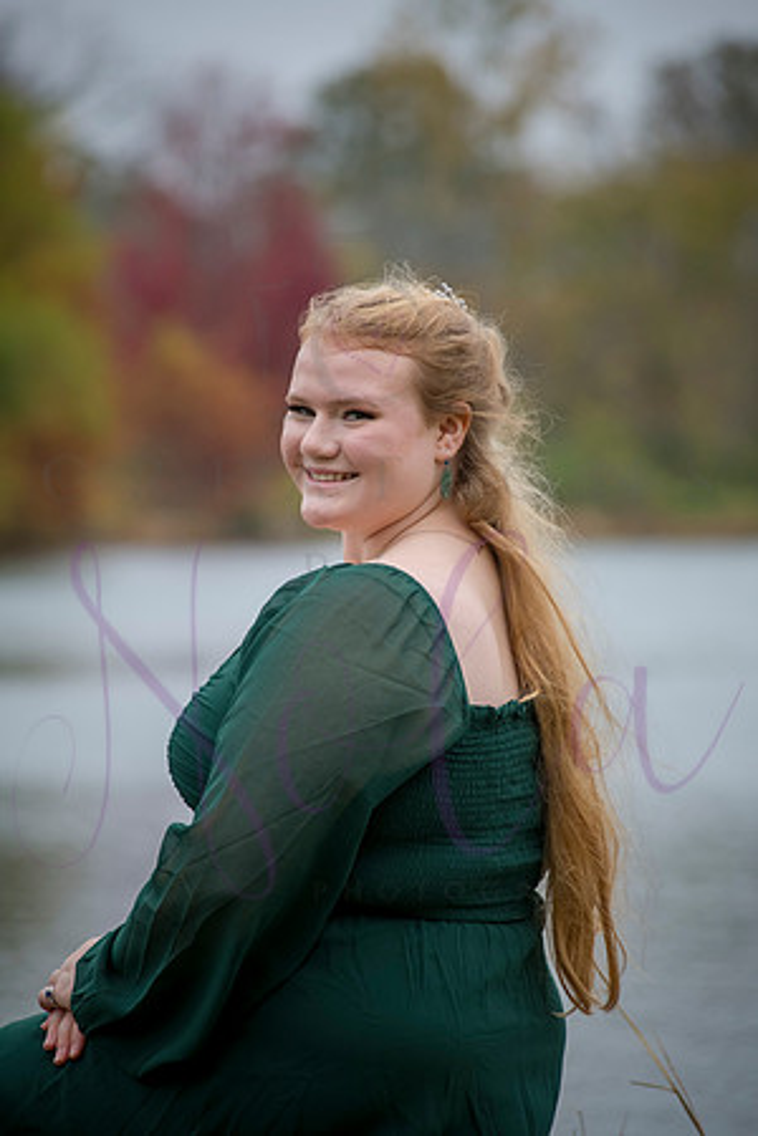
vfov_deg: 11.1
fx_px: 5842
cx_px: 379
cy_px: 568
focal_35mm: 185
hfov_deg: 7.4
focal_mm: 185
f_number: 5.6
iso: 640
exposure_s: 1/400
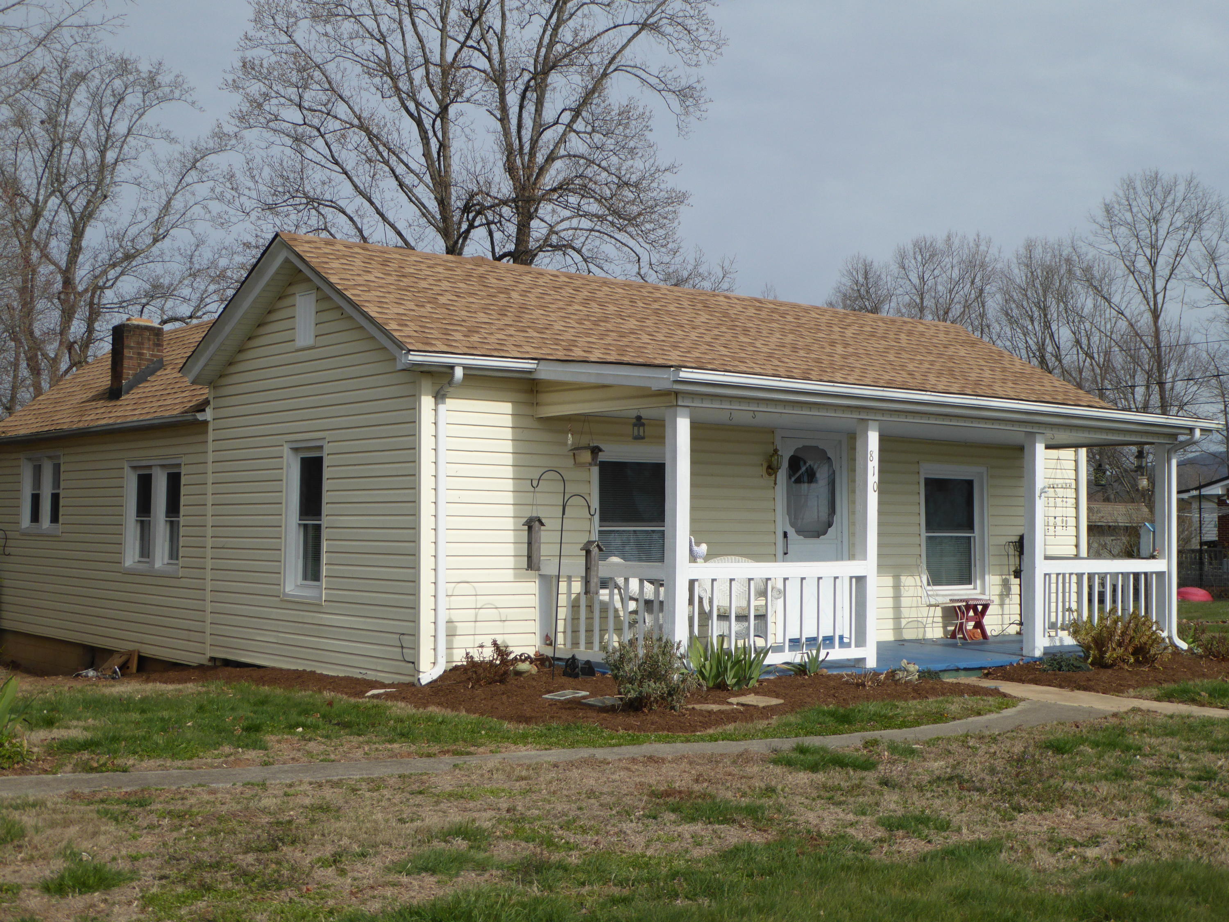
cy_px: 461
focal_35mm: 44
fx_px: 1562
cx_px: 614
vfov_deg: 32.9
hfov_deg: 42.9
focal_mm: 7.8
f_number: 3.9
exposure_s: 1/1300
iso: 100
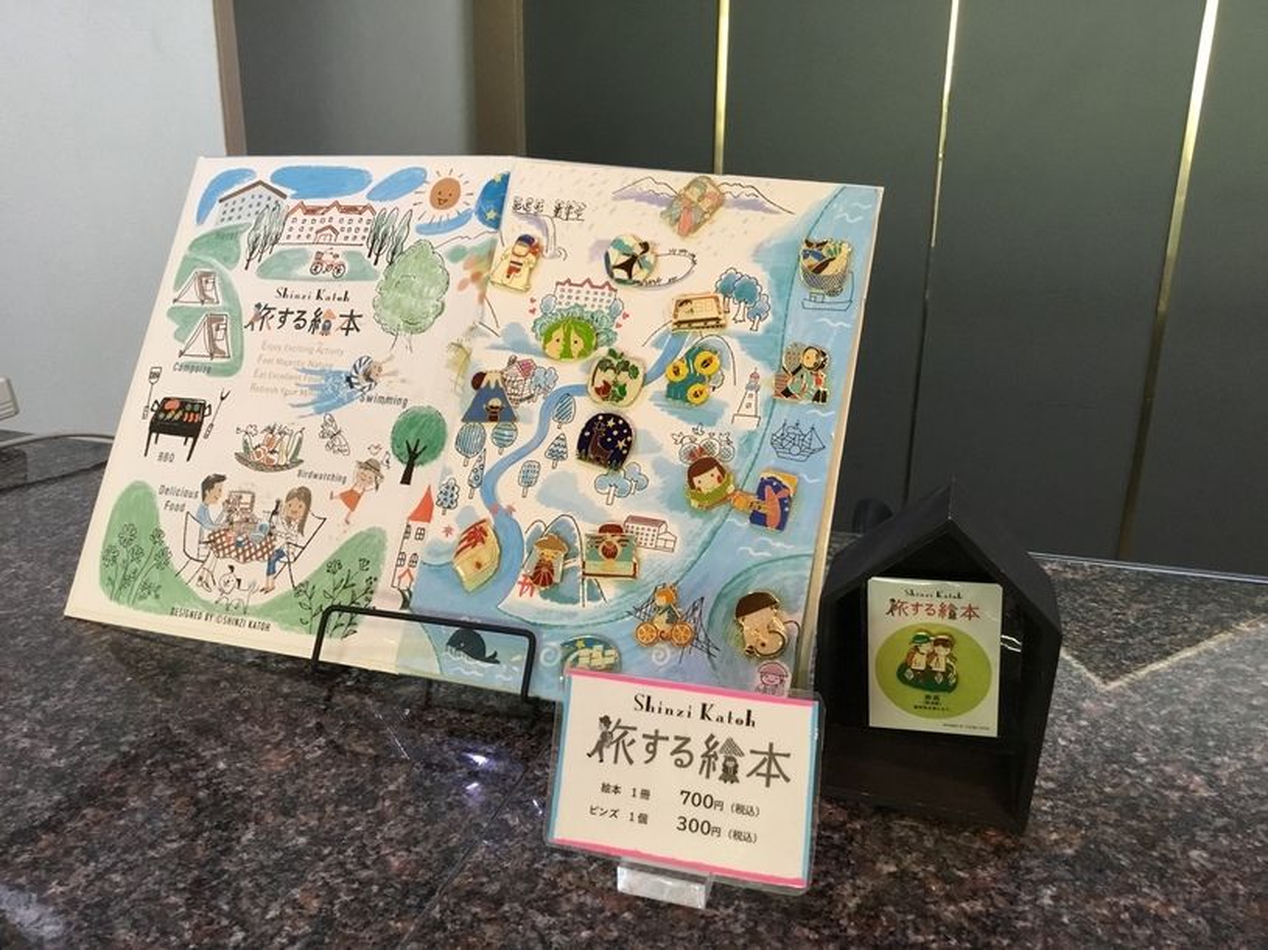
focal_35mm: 31
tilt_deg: -19.3
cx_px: 634
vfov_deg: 45.4
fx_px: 1135
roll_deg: -0.9
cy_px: 475
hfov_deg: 58.4
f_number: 2.4
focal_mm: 3.3
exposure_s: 1/30
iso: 100
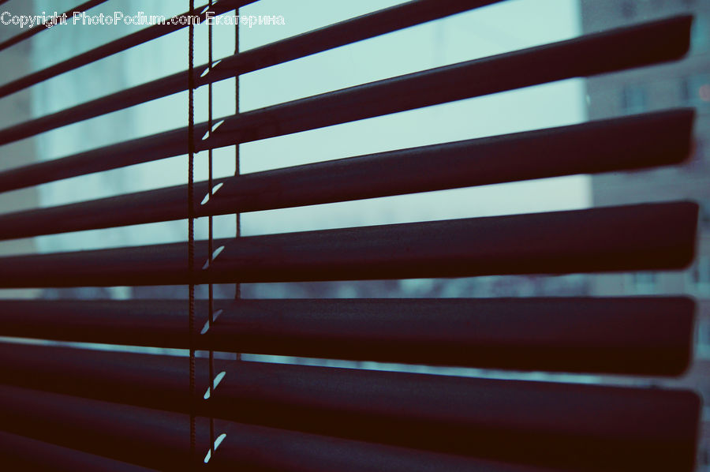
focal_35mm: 36
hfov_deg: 53.2
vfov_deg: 36.8
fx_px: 709
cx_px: 355
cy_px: 236
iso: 500
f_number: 4
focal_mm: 24
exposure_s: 1/40
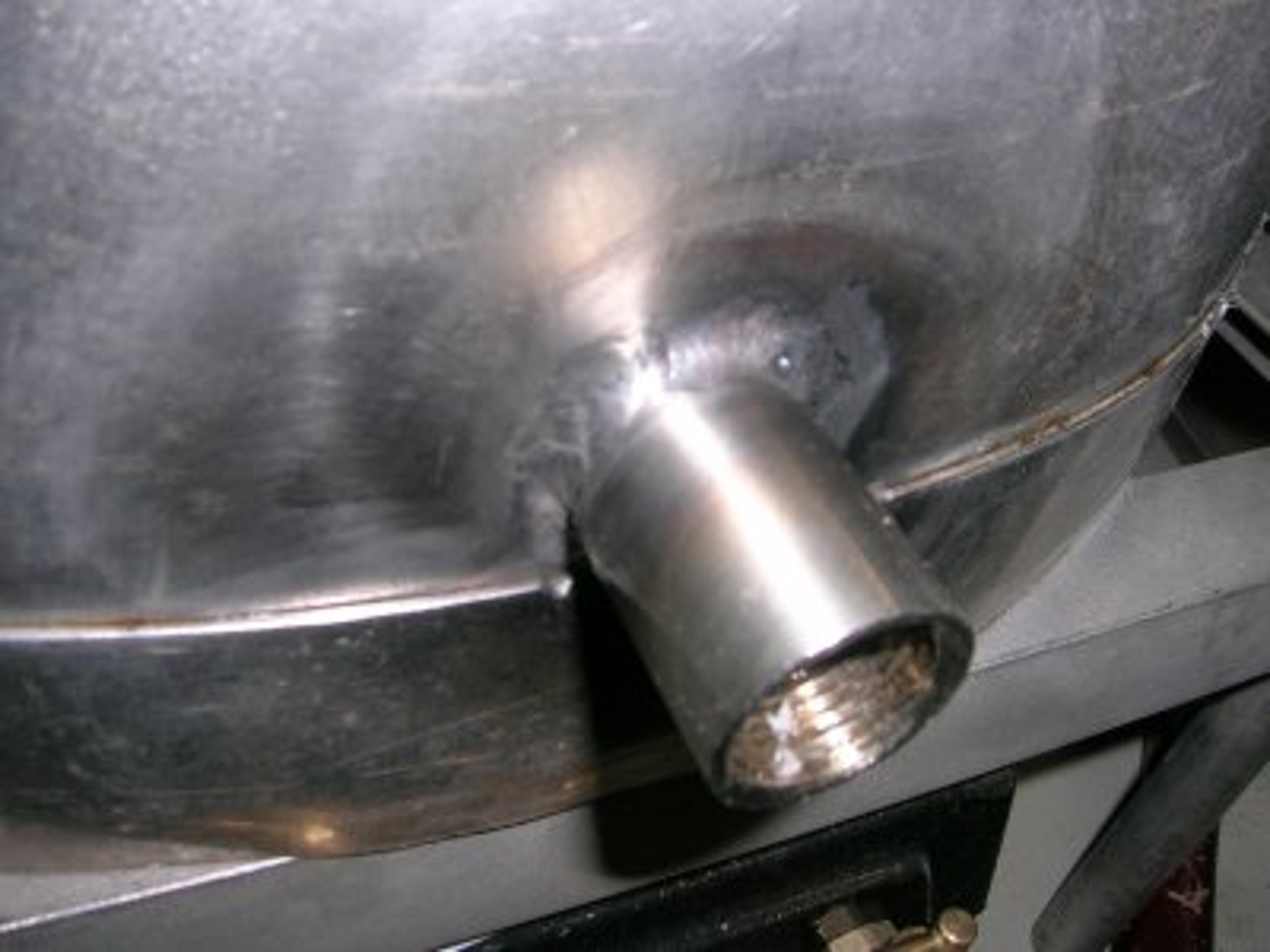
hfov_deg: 52.6
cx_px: 635
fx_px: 1284
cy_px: 476
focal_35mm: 35
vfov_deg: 40.7
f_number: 4.8
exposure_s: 1/60.1
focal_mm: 5.4
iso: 50
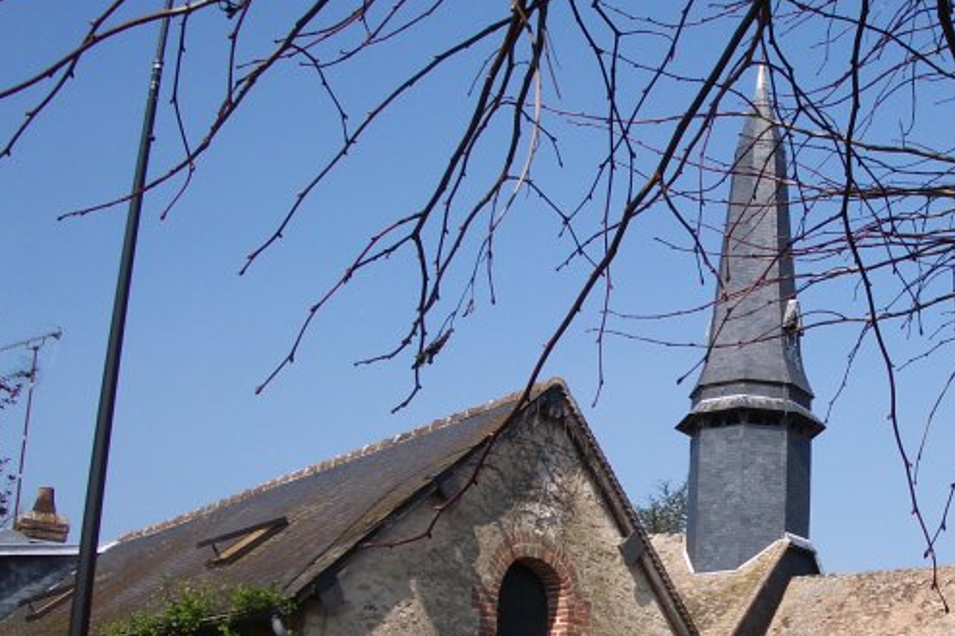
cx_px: 750
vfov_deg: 22.8
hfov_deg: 33.1
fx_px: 1565
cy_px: 472
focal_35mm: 59
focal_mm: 5.8
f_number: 4.3
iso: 80
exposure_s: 1/500
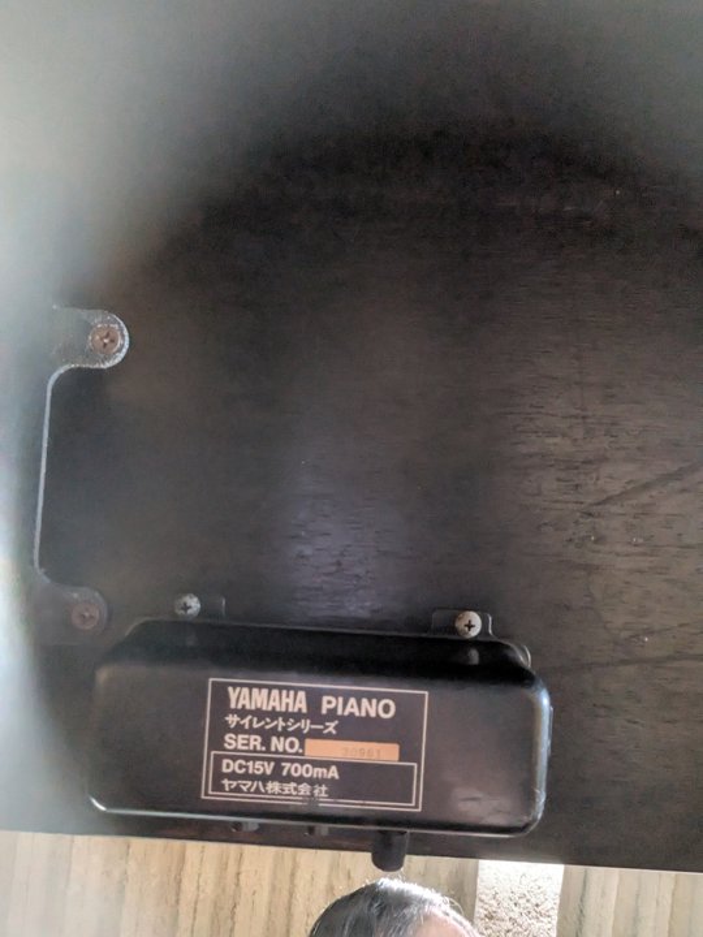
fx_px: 569
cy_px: 468
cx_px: 352
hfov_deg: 63.4
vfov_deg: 79.0
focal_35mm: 21
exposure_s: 1/16.7
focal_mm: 2.74
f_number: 2.2
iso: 878
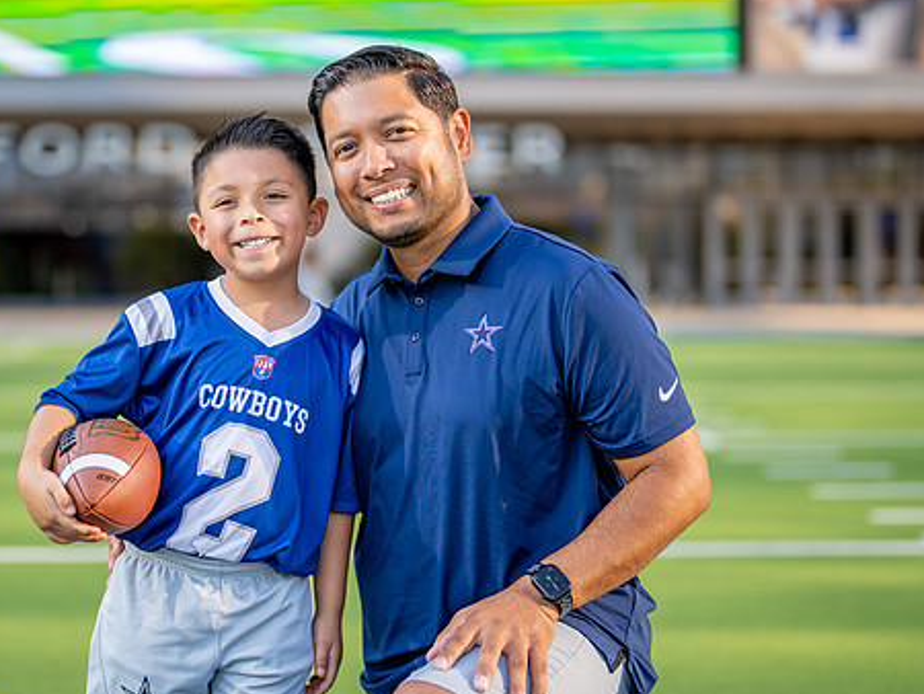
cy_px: 378
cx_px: 347
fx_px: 2083
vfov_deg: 18.9
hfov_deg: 24.9
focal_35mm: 78
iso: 125
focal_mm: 50
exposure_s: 1/3200
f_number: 1.2
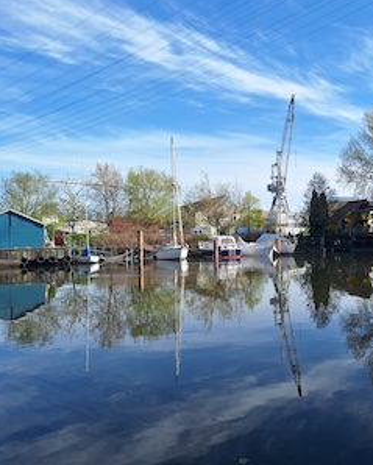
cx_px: 318
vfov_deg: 57.1
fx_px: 427
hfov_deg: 44.0
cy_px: 232
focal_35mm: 31
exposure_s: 1/2387
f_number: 1.8
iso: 40
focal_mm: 5.54
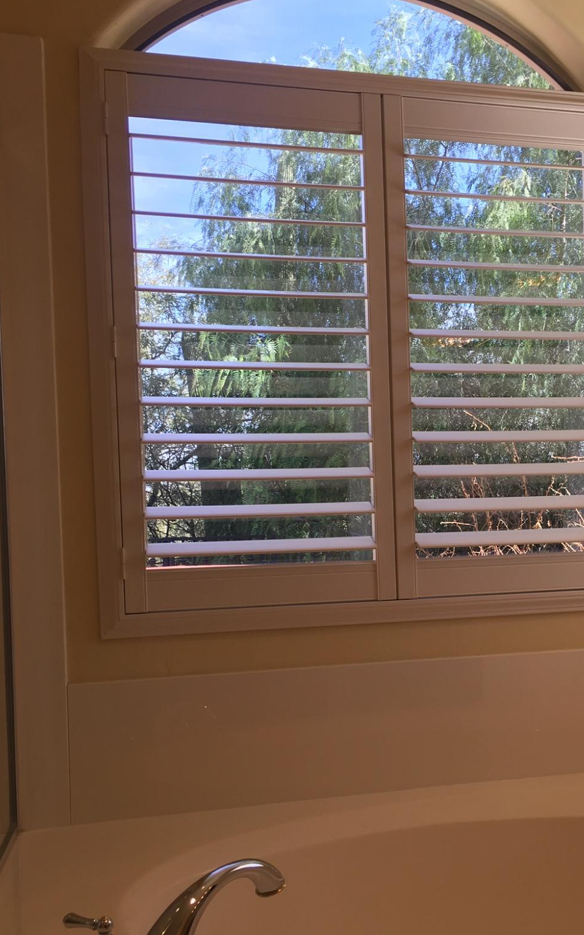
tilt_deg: -2.7
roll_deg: +2.7
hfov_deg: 31.3
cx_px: 450
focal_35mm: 40
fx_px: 1018
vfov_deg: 49.0
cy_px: 548
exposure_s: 1/148
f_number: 2.2
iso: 25
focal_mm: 4.15
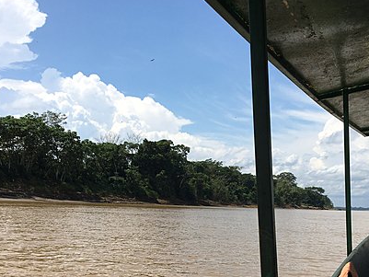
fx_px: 480
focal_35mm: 45
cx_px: 207
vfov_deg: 31.8
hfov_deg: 42.0
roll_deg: -2.8
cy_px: 197
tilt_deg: +0.9
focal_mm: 4.15
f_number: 2.2
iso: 25
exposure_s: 1/2653
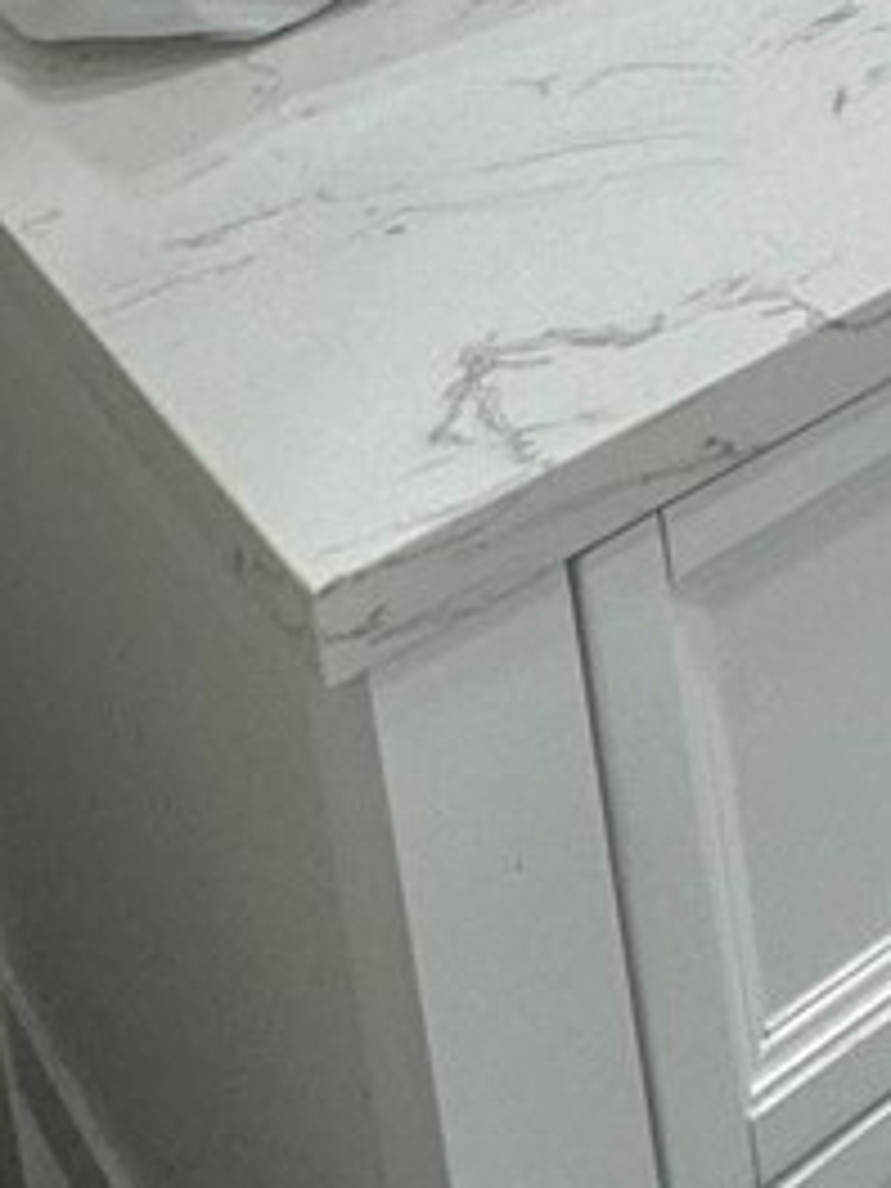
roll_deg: +5.3
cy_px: -1026
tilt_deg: -8.6
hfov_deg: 15.2
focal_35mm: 85
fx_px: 2917
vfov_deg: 17.8
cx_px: 1580
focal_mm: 2.22
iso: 100
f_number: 2.2
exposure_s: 1/120
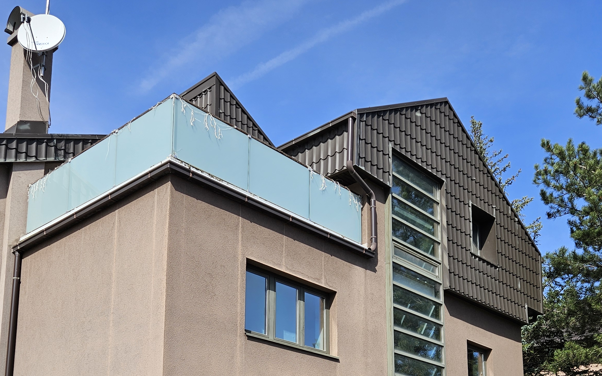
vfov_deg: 28.6
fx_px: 689
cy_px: 378
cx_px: 293
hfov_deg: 47.2
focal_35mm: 42
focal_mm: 5.4
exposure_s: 1/1538
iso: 25
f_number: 1.8
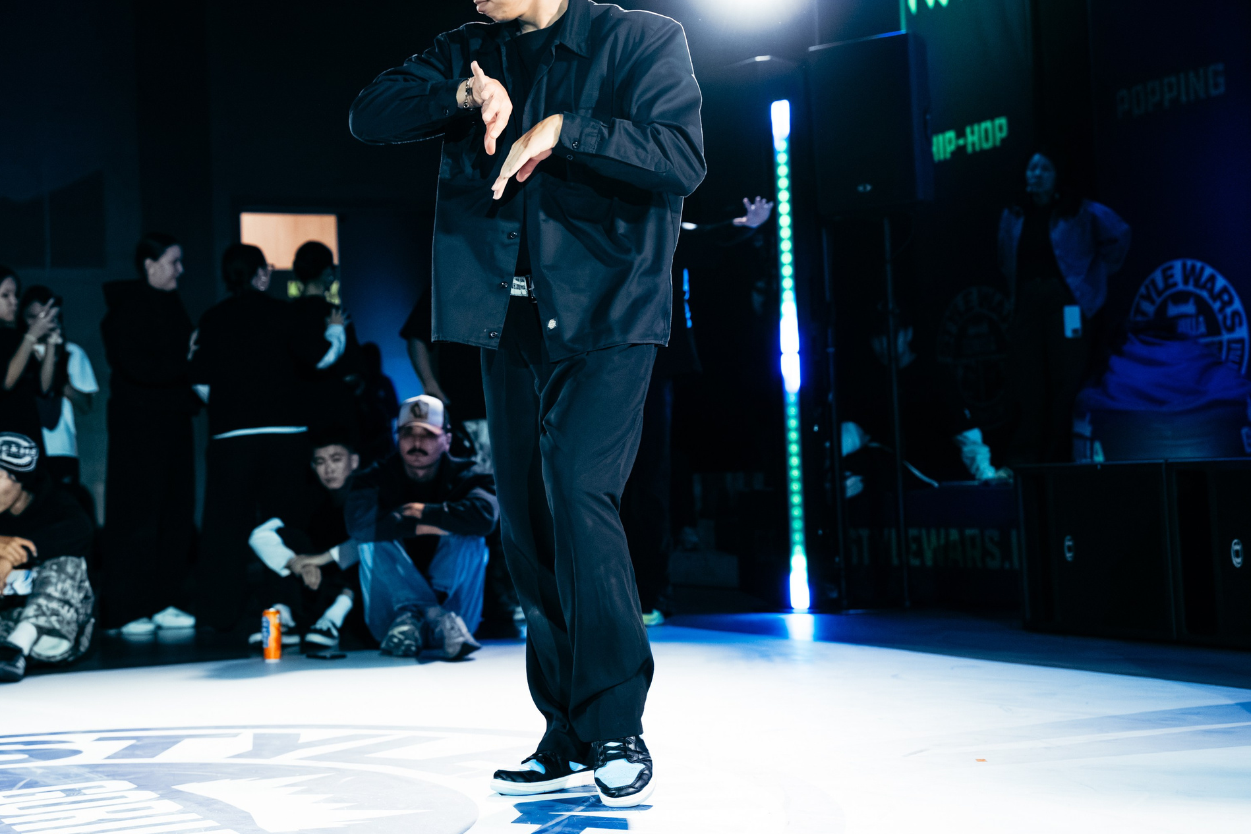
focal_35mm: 58
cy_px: 345
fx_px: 2016
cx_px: 524
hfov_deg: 34.4
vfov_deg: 23.4
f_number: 2.8
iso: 3200
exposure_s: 1/800
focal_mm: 43
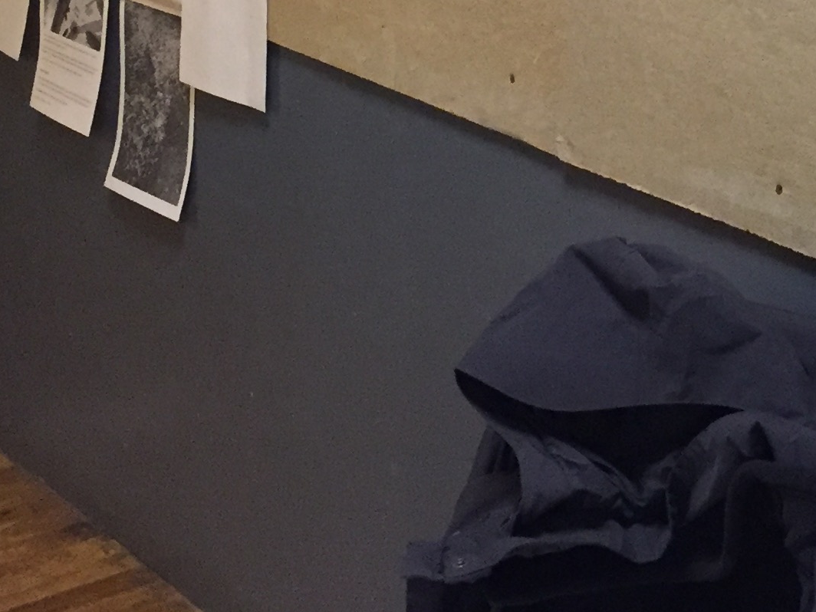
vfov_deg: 15.4
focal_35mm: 89
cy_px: -276
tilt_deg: -5.4
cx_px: 673
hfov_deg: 21.7
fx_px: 2098
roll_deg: -0.9
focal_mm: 4.15
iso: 250
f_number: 2.2
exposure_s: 1/24
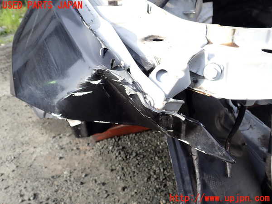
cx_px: 136
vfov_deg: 46.8
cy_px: 102
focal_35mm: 30
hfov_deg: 60.0
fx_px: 236
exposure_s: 1/320
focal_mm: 5.4
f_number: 3.2
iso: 100
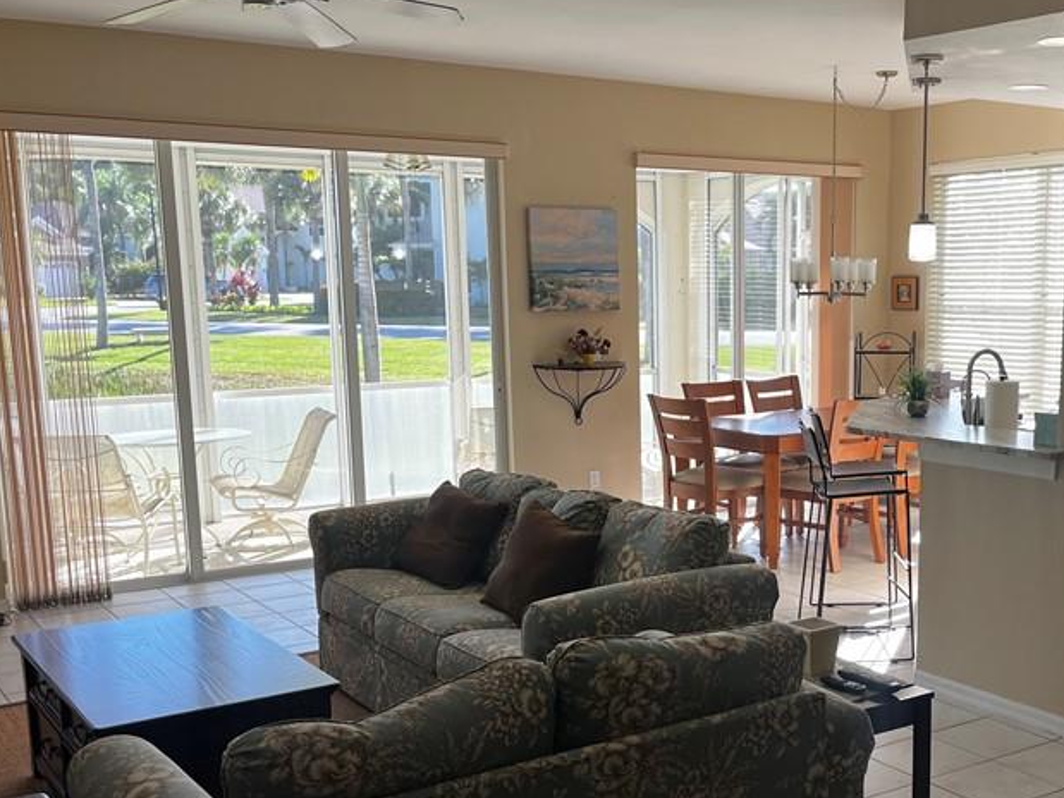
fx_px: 1321
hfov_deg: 42.9
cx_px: 760
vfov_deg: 33.4
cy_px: 499
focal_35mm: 43
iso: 40
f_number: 1.6
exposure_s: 1/207
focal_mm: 5.1
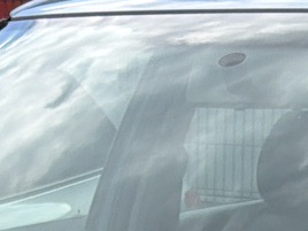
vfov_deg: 7.5
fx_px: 1530
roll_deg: -1.6
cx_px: 165
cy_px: 727
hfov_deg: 11.5
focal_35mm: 172
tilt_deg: -22.6
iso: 80
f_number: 1.78
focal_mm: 6.76
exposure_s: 1/2445
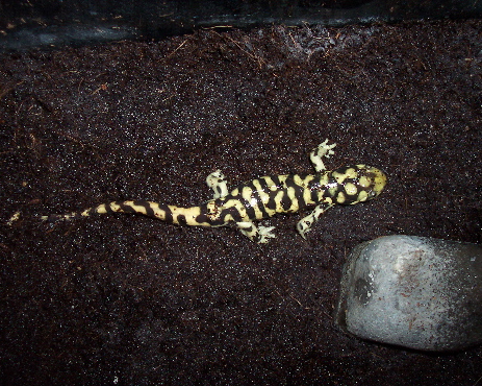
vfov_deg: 38.2
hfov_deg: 46.9
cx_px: 247
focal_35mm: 39
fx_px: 556
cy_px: 195
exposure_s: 1/60
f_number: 2.8
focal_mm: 5.6
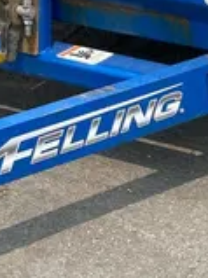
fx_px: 963
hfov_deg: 11.7
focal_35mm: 120
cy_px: 232
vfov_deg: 16.3
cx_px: 327
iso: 32
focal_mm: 4.25
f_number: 1.8
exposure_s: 1/2222
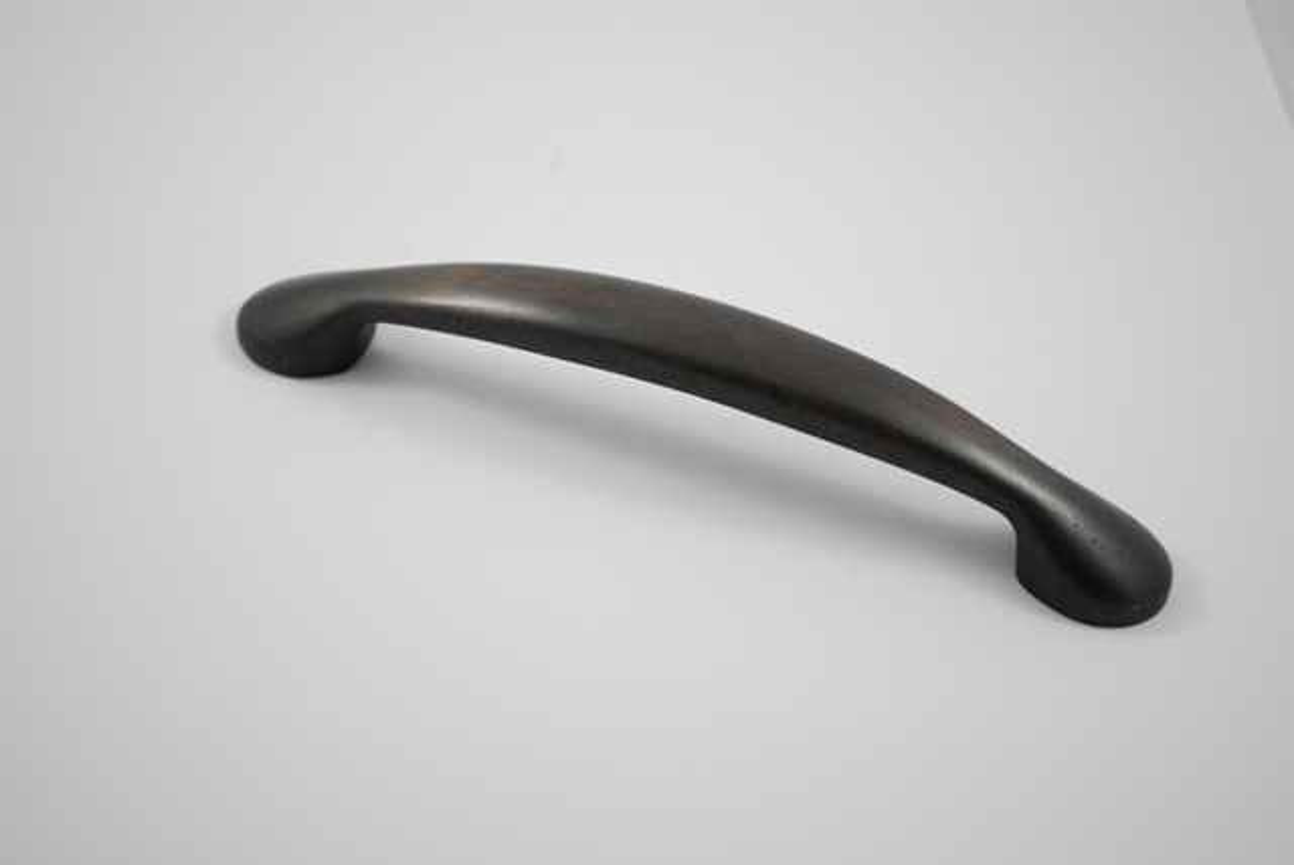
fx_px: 2374
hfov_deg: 30.5
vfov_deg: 20.7
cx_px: 647
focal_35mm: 66
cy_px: 432
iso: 100
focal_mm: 44
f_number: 5.3
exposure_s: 1/20
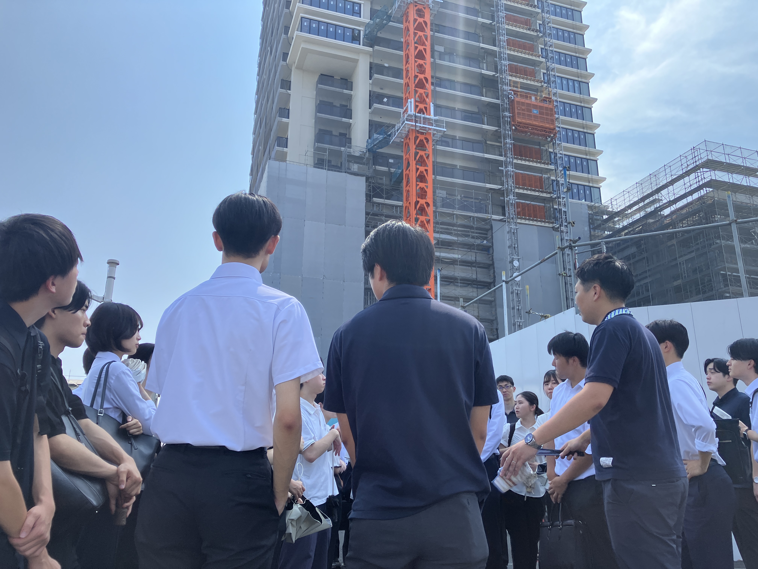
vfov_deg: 49.7
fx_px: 613
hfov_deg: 63.4
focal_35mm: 28
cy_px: 284
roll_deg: -0.7
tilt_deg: +16.6
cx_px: 379
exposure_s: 1/1215
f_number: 1.8
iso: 32
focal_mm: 3.99
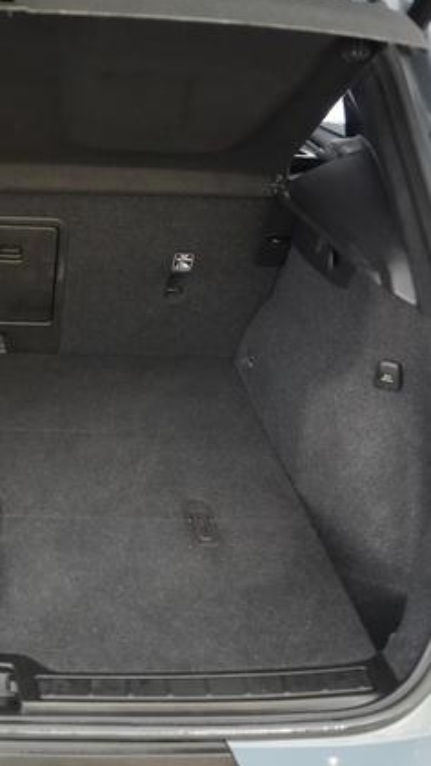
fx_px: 873
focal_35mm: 43
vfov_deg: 47.3
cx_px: 0
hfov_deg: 26.3
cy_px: 380
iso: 12800
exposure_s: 1/125
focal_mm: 27
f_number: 2.8
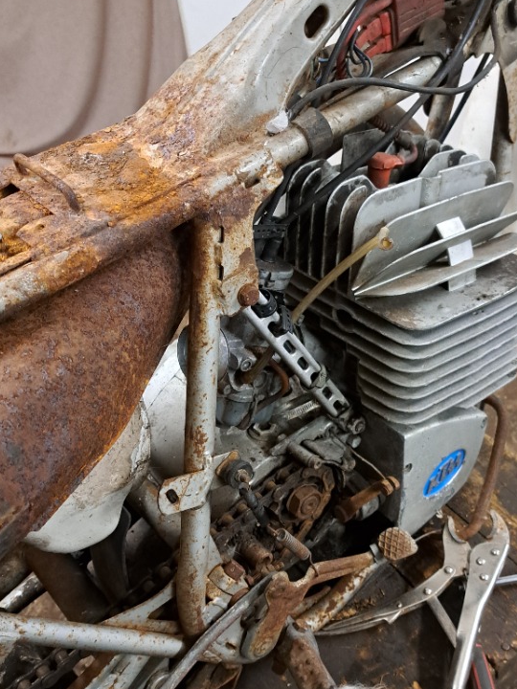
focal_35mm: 36
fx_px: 717
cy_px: 401
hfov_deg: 39.3
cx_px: 336
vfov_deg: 51.1
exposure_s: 1/25
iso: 500
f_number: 1.8
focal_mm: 5.23
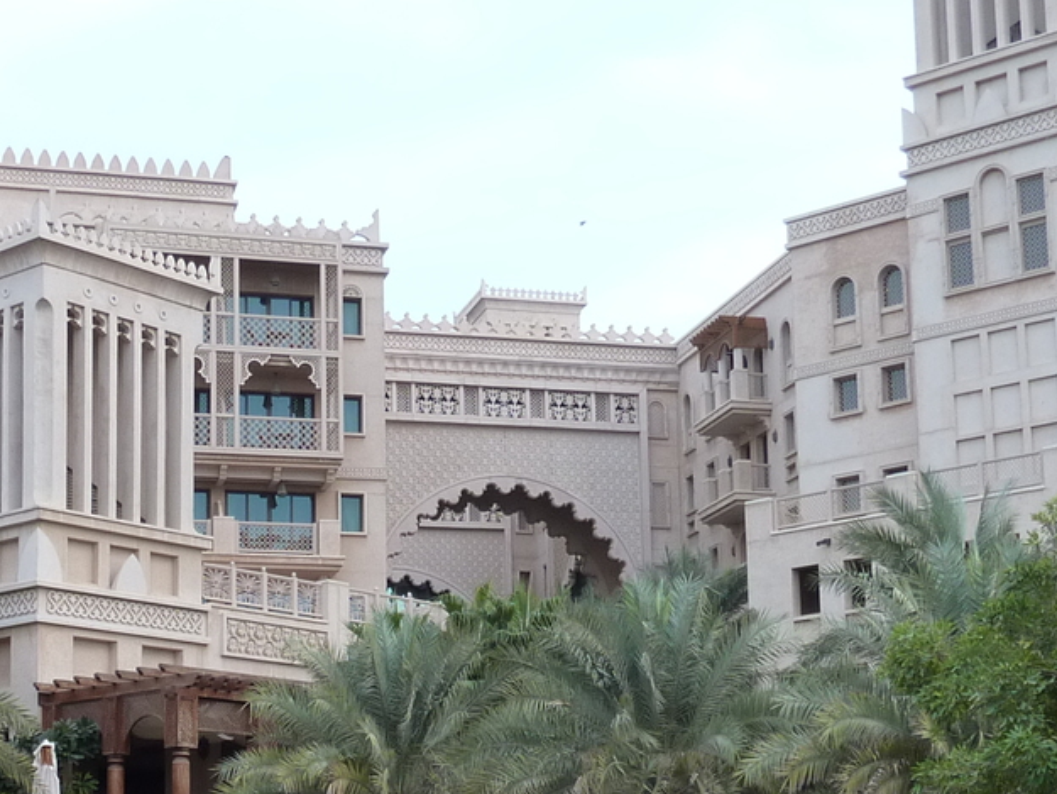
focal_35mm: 64
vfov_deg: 22.5
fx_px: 1955
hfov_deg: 30.2
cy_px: 692
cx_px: 440
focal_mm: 4.1
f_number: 3.3
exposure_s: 1/100
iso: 125
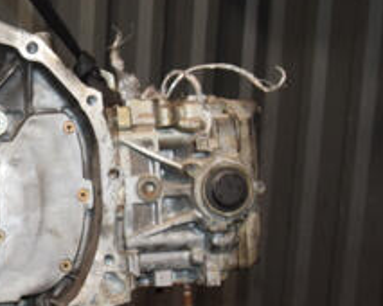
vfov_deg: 18.4
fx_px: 944
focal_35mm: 83
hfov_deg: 21.7
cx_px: -41
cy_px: 149
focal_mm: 21
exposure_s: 1/60
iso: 800
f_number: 5
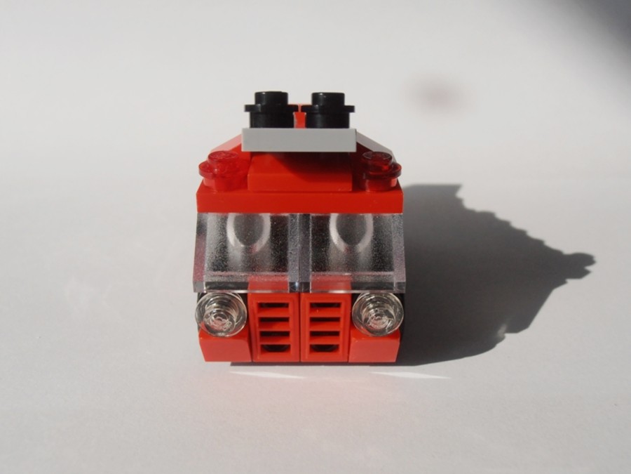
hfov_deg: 50.1
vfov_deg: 38.7
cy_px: 237
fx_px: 674
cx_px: 316
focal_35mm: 37
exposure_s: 1/800
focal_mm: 6.61
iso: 80
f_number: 3.9
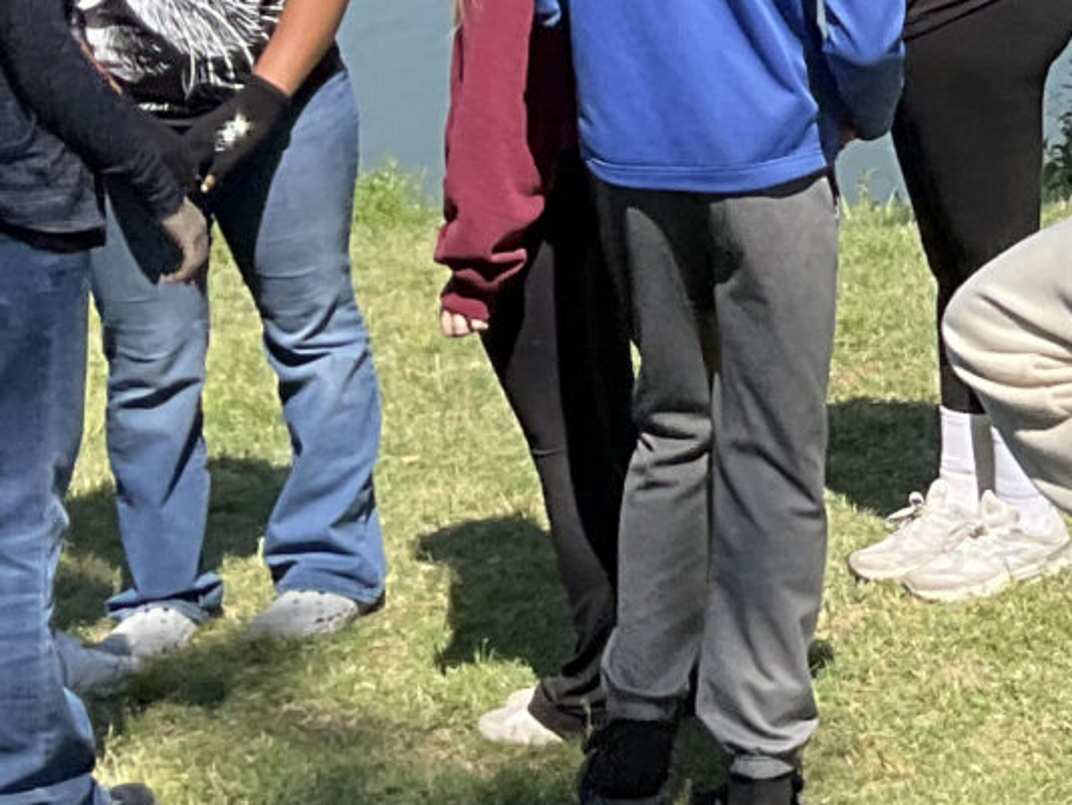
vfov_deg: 10.5
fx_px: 4307
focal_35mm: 139
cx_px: 1943
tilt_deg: -10.8
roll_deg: +0.5
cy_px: -137
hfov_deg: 12.8
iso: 16
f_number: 1.8
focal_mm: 3
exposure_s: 1/1144
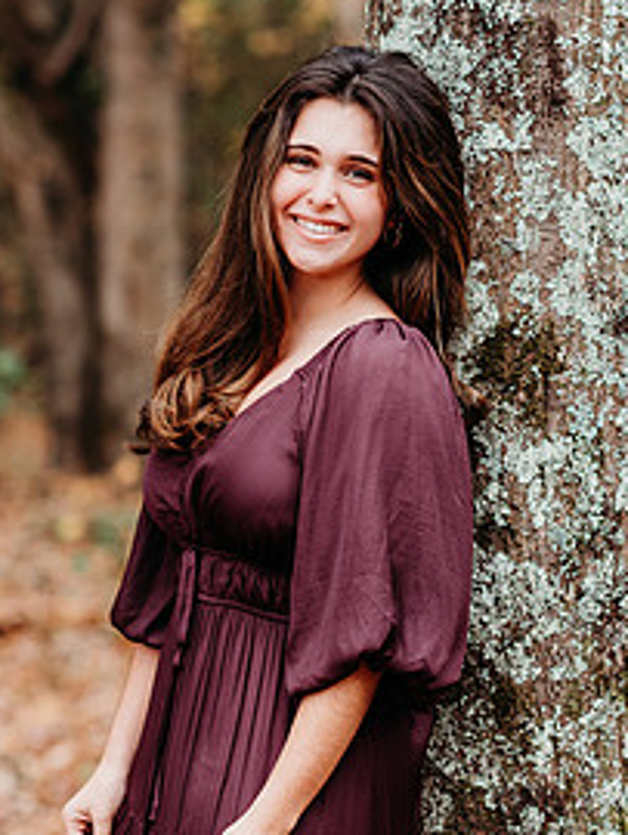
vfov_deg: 14.5
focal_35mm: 136
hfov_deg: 10.9
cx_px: 303
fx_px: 3285
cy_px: 402
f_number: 2.2
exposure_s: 1/500
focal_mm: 85
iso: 250
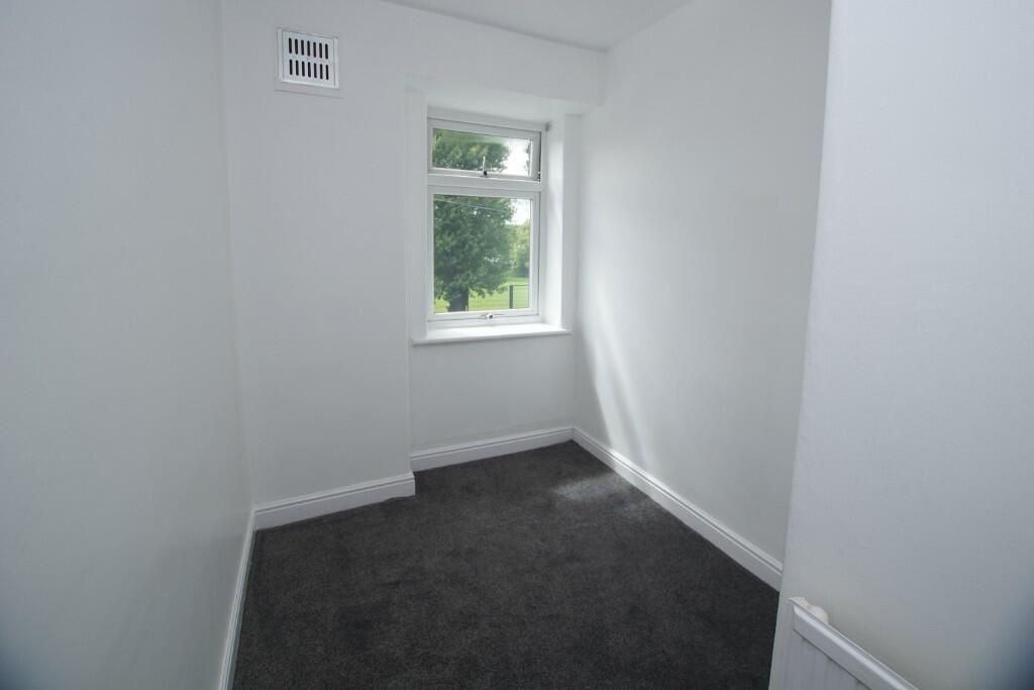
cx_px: 517
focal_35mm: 15
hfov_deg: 100.4
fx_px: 431
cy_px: 345
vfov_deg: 77.3
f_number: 4
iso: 125
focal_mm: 10
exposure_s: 1/160
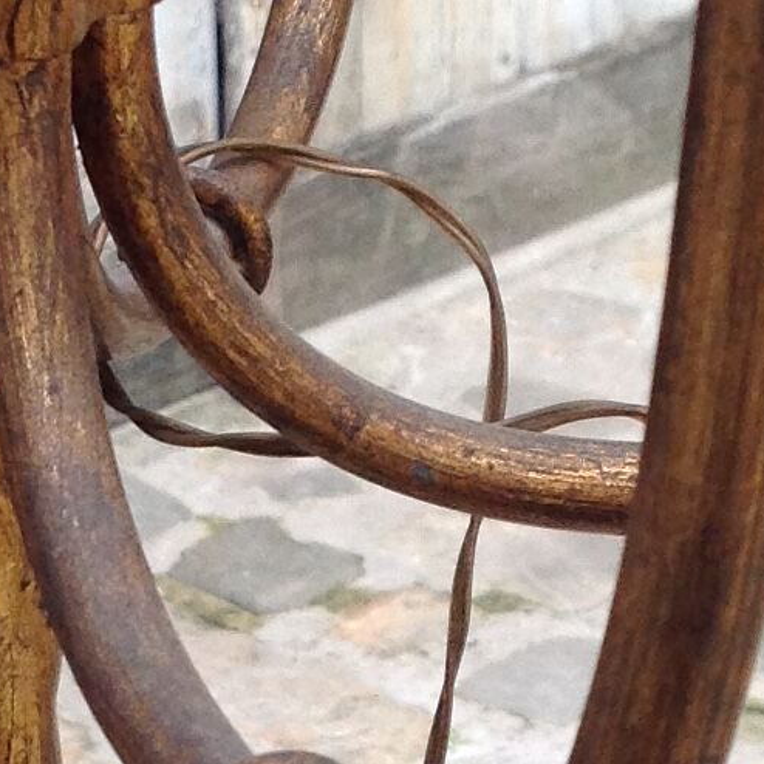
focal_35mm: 162
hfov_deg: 10.8
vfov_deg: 10.6
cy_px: 865
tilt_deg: -28.0
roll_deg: +2.8
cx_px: 268
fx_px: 4045
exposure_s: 1/120
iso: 100
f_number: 2.4
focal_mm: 4.28
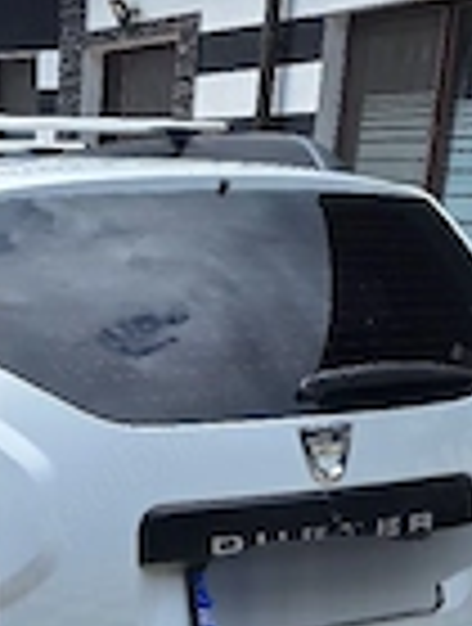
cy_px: 482
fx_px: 1194
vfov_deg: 28.8
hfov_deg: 21.0
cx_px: -72
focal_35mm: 66
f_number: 1.8
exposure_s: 1/1429
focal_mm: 5.54
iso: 40
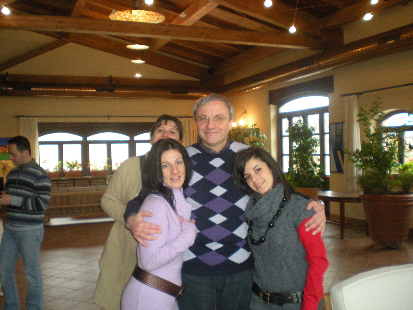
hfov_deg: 49.0
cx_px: 206
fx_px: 453
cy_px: 155
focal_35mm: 38
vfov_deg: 37.7
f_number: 3.1
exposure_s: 1/30
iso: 262
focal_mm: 6.3
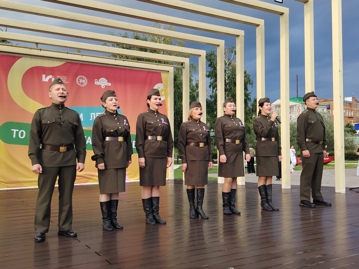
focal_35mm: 36
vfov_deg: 39.7
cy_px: 134
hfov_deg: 51.4
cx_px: 180
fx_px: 373
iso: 100
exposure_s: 1/121
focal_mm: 5.25
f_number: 1.75
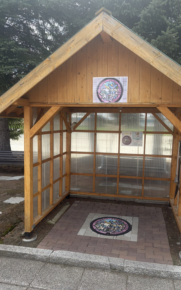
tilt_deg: -6.0
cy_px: 143
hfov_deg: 44.4
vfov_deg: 66.5
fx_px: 221
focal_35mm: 28
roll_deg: -1.0
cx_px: 103
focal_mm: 5.96
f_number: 1.6
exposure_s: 1/1135
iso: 50
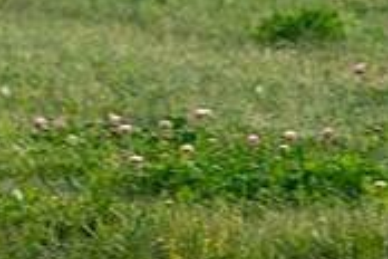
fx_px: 20983
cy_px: 6
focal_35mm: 1947
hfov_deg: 1.1
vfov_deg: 0.7
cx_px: 42
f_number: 6
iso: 400
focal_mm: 400
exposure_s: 1/1250
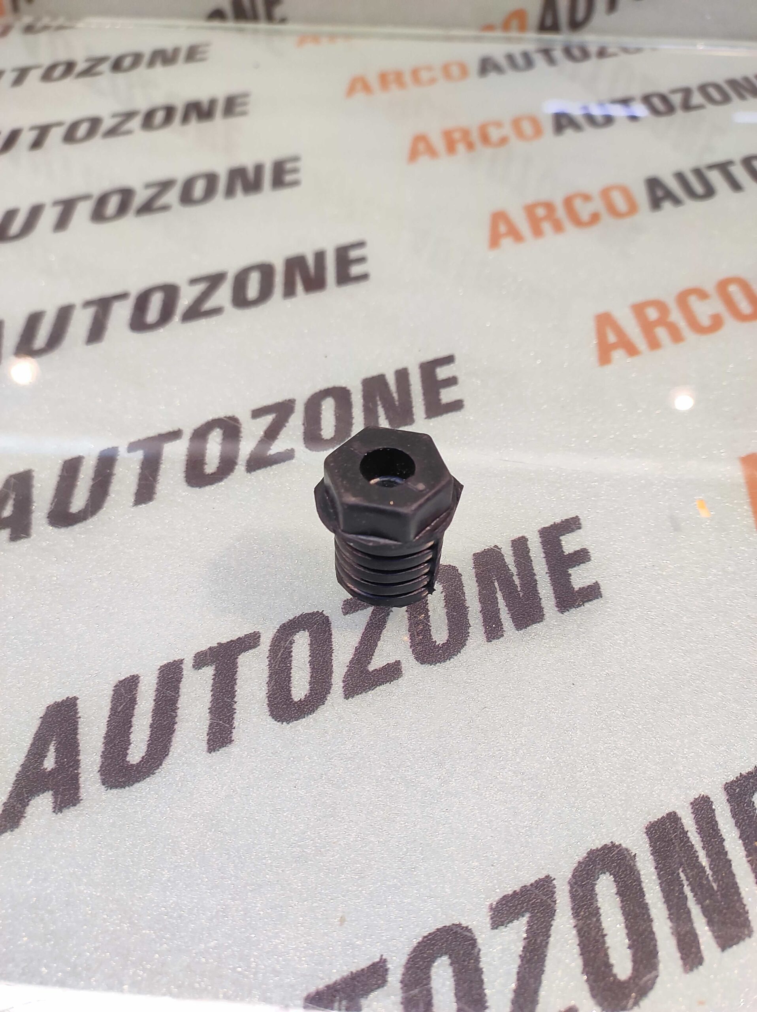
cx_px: 378
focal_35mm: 17
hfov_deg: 74.7
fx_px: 496
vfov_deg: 91.1
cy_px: 506
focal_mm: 4.74
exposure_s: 1/33
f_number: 1.79
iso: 183
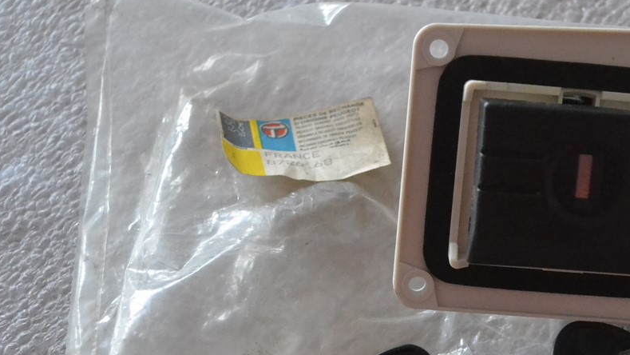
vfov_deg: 14.0
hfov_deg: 24.5
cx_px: 467
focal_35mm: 86
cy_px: 261
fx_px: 1437
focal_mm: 32
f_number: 4.8
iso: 3200
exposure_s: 1/50
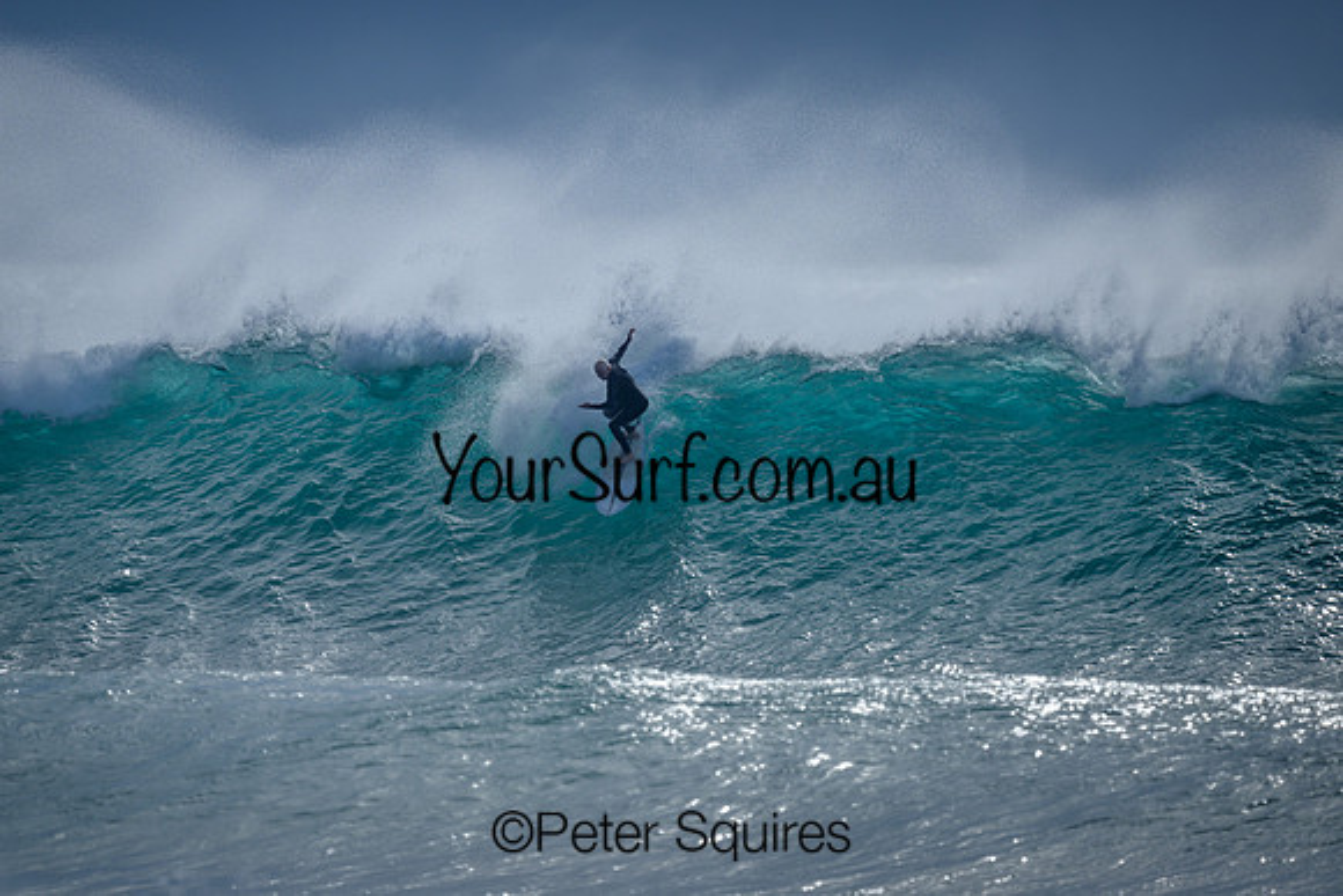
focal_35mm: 800
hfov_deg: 2.6
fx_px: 29850
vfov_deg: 1.7
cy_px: 448
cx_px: 672
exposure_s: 1/2000
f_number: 6.3
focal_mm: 800
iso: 140
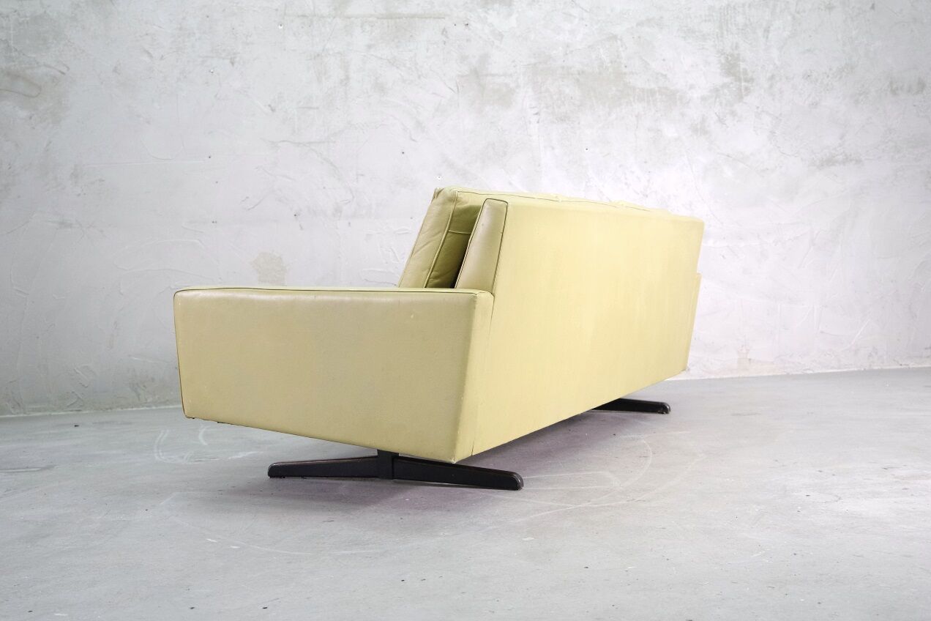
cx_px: 466
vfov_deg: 34.2
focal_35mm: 39
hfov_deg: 49.6
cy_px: 310
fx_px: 1009
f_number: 4
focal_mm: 26
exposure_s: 1/40
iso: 1600
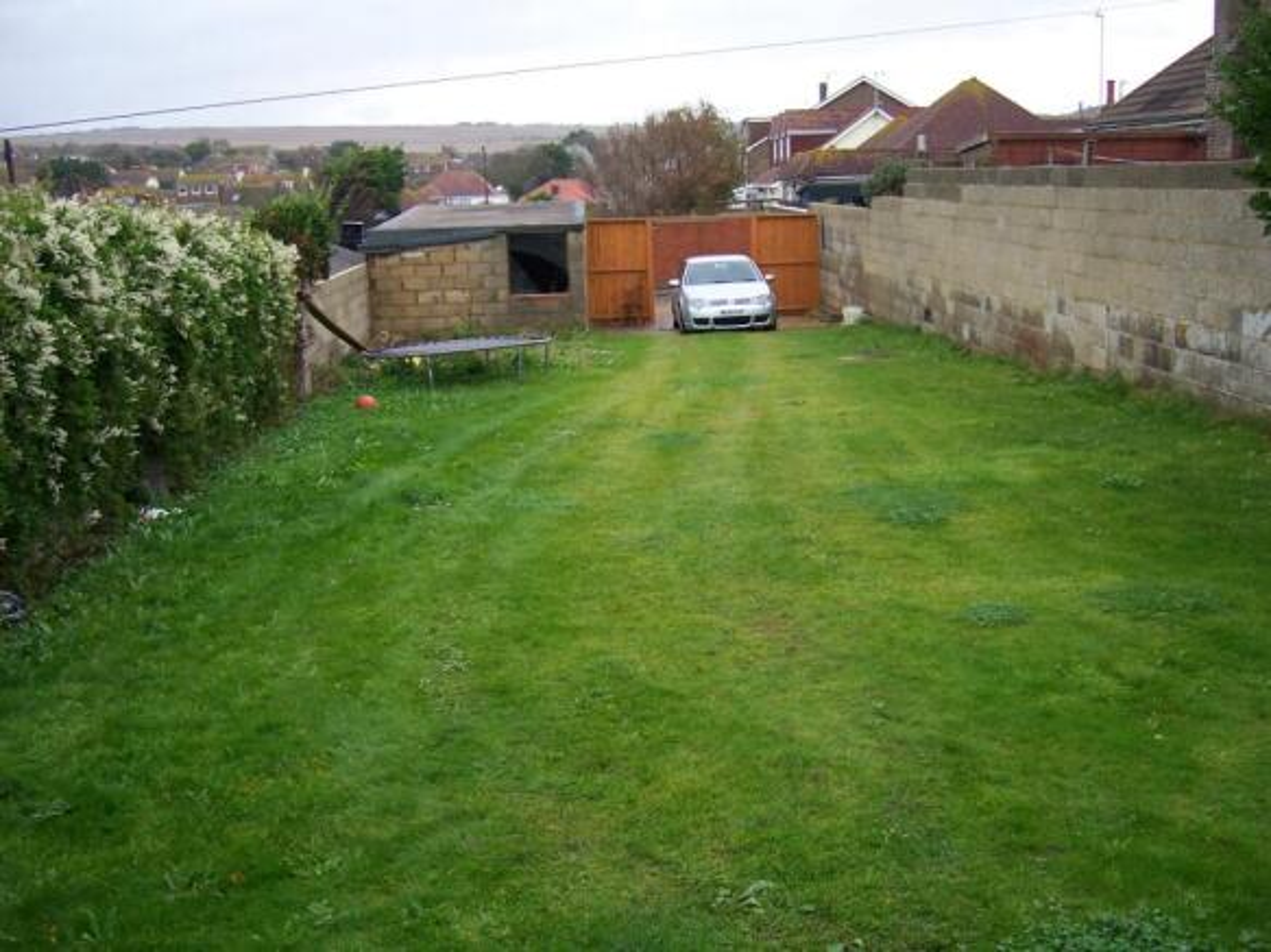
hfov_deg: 51.4
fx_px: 1322
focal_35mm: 36
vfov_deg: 39.6
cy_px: 476
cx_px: 636
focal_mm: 6
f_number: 3
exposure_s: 1/180
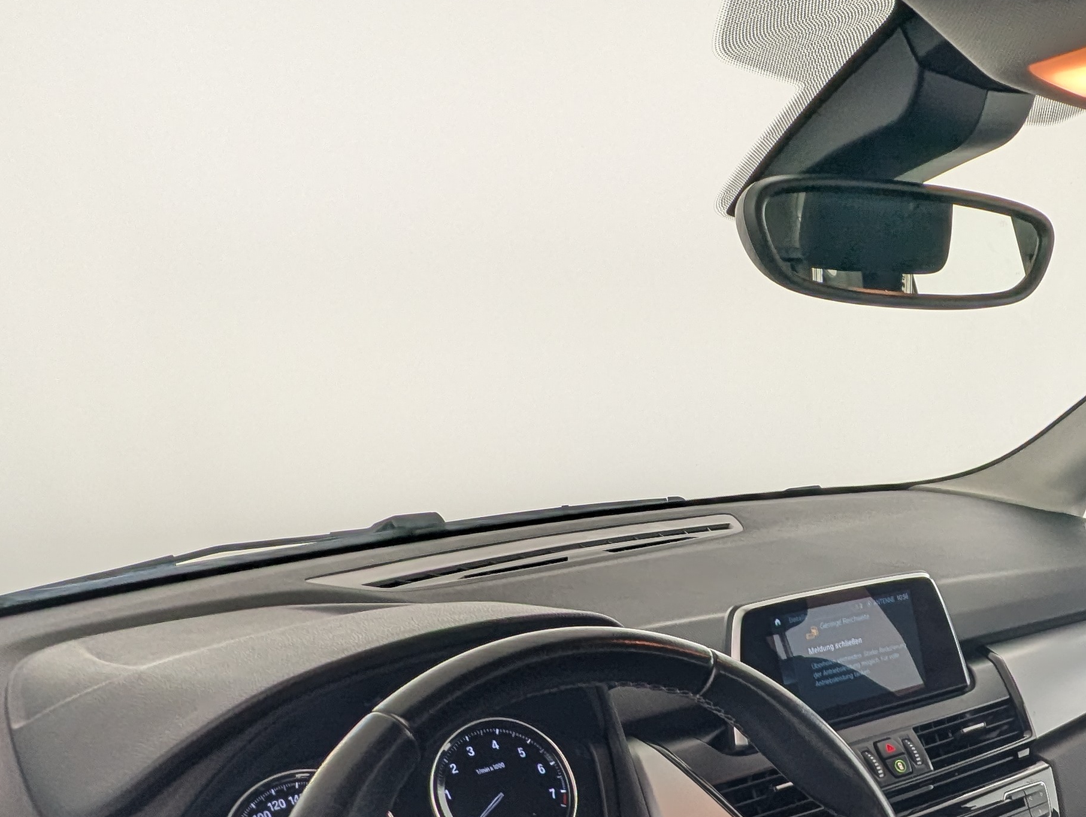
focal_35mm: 36
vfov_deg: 34.8
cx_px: 991
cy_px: 873
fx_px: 1131
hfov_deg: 46.0
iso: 48
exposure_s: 1/100
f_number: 2.2
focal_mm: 2.35
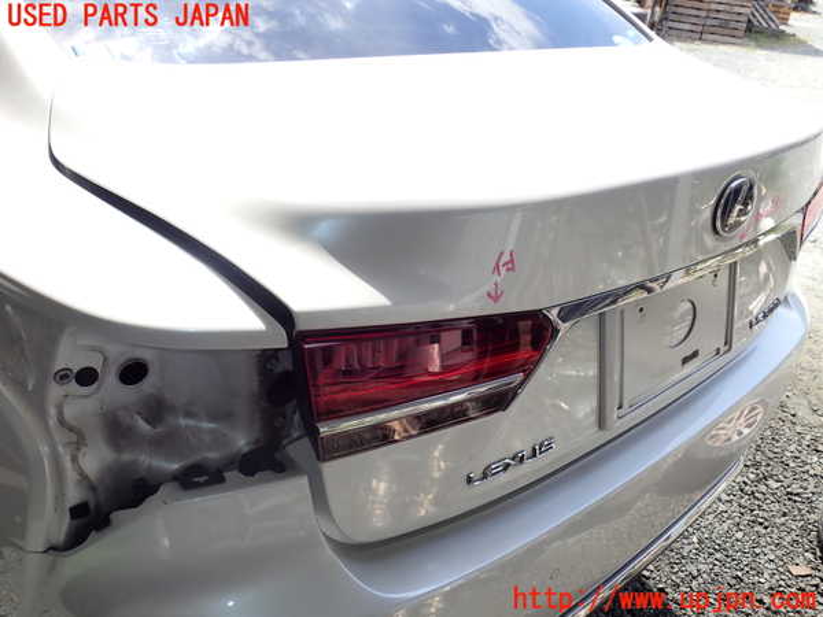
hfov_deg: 60.0
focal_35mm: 30
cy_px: 308
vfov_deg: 46.8
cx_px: 412
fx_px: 713
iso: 100
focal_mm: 5.4
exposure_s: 1/500
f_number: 3.2
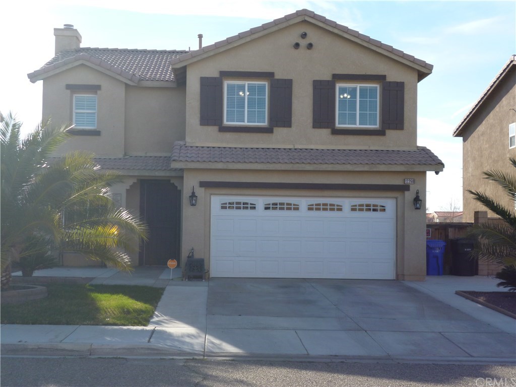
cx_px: 258
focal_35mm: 50
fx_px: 745
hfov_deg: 38.2
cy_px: 194
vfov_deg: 29.1
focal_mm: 8.9
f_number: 3.6
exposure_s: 1/500
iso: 100
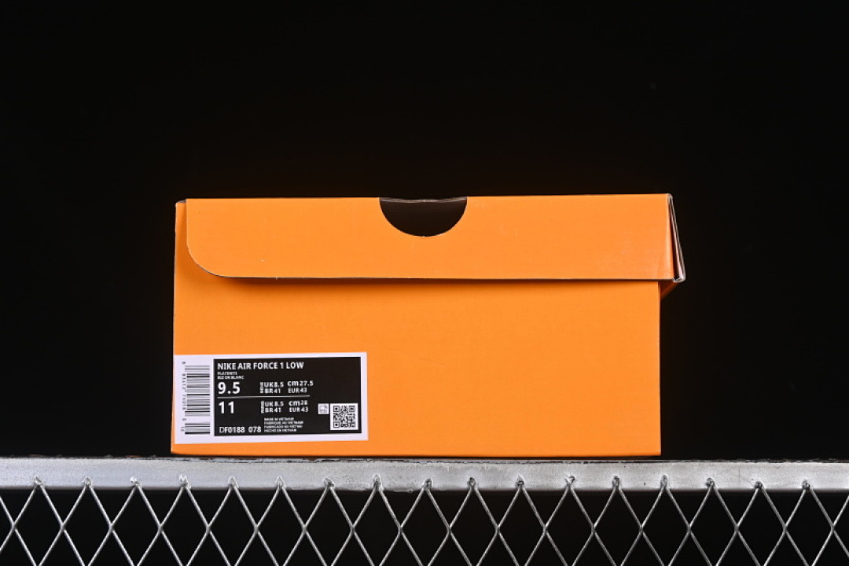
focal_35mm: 75
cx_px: 424
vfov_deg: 18.2
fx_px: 1769
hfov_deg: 27.0
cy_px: 283
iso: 160
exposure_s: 1/80
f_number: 8
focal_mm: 50
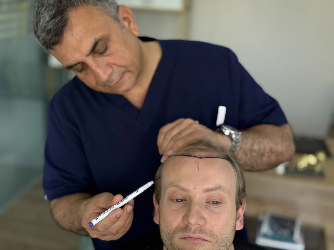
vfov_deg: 30.3
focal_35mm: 48
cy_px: 125
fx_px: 463
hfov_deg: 39.7
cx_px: 167
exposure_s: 1/134
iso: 80
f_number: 1.78
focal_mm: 6.76
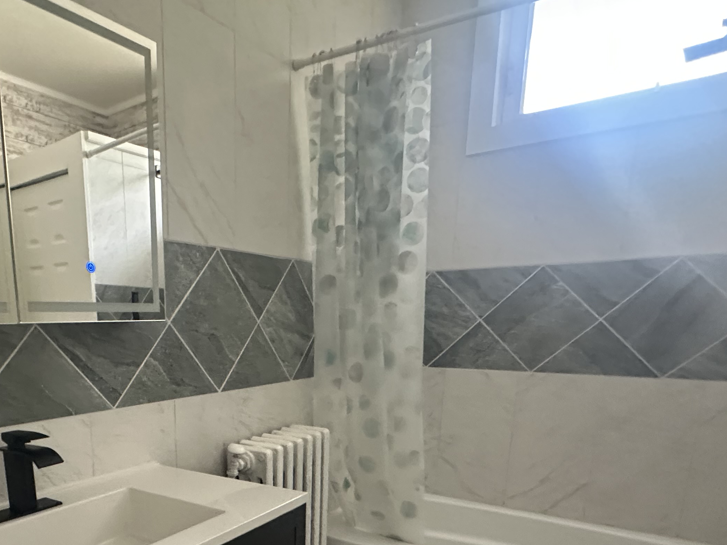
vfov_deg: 48.1
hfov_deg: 62.4
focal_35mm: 27
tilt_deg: -12.6
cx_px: 202
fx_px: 567
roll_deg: +2.0
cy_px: 447
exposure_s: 1/60
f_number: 2.2
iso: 800
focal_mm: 2.22
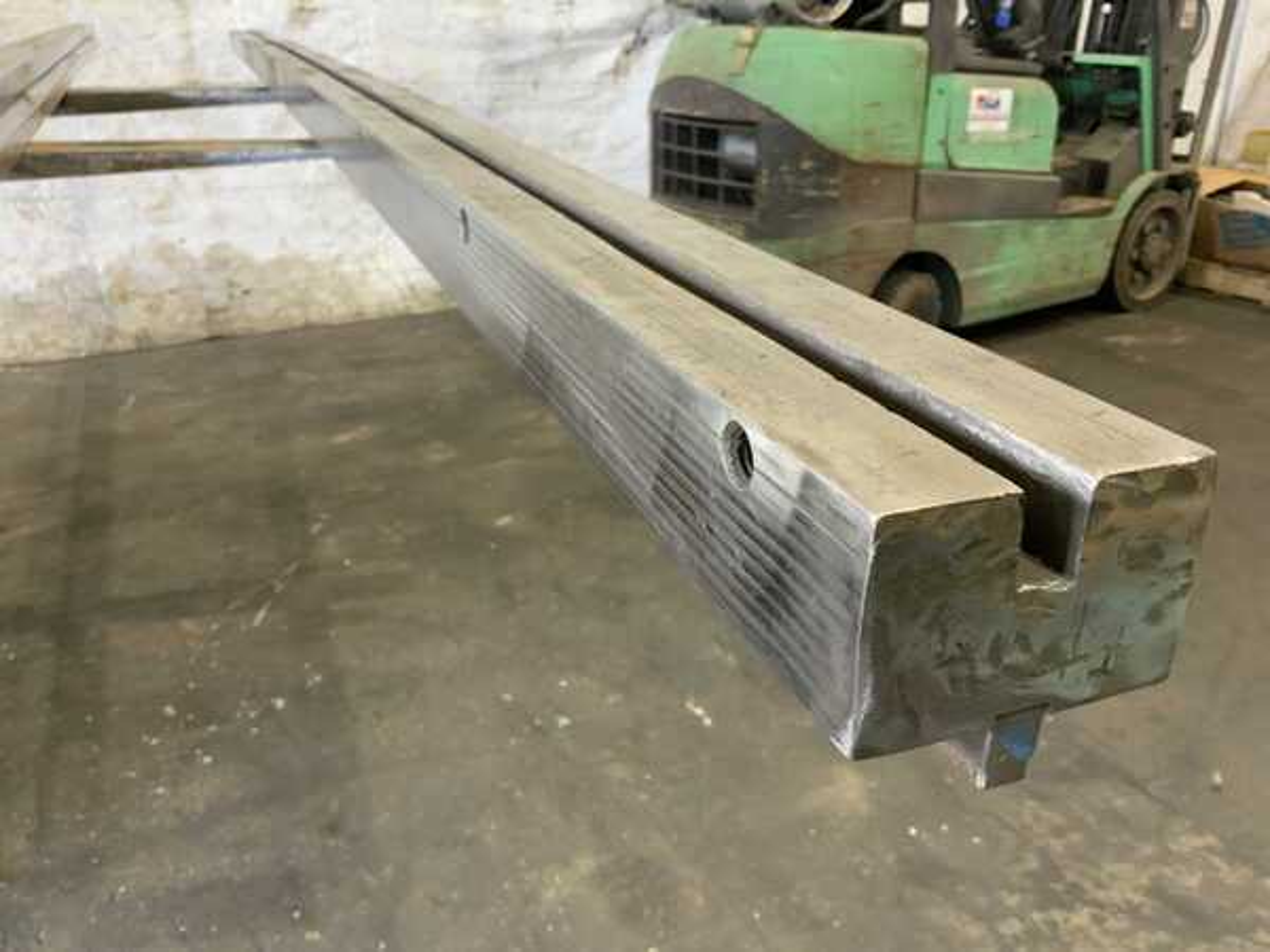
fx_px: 1064
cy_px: 476
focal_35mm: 29
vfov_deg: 48.2
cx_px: 635
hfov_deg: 61.7
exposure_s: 1/60
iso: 160
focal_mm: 3
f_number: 1.8
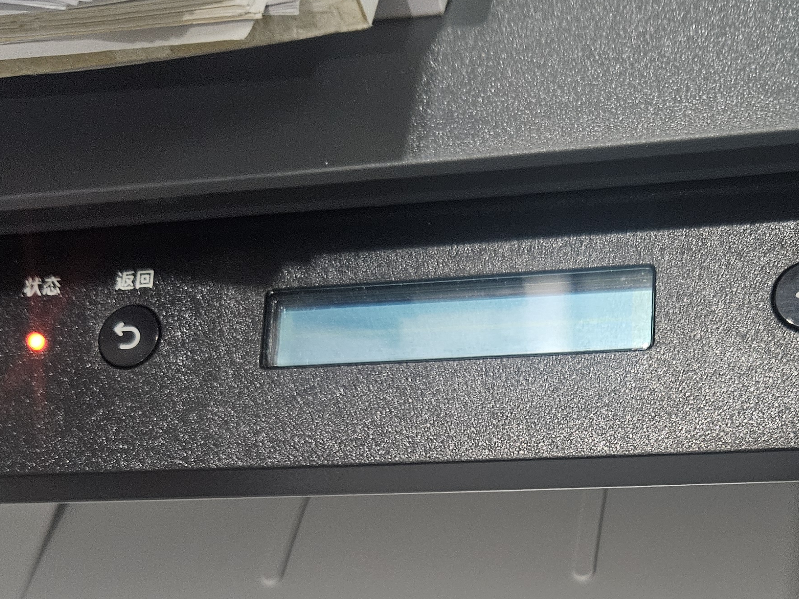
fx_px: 1200
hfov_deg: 36.1
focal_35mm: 52
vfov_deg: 26.1
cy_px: 643
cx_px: 589
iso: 640
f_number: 1.8
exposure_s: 1/100
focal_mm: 5.4
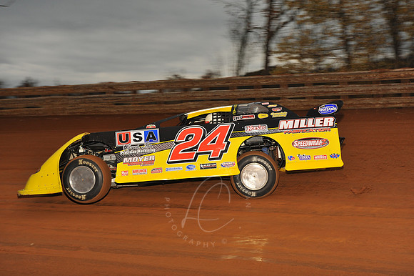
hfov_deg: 28.9
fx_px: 805
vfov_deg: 19.4
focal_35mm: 70
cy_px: 138
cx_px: 207
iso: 800
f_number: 7.1
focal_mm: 70
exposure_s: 1/320
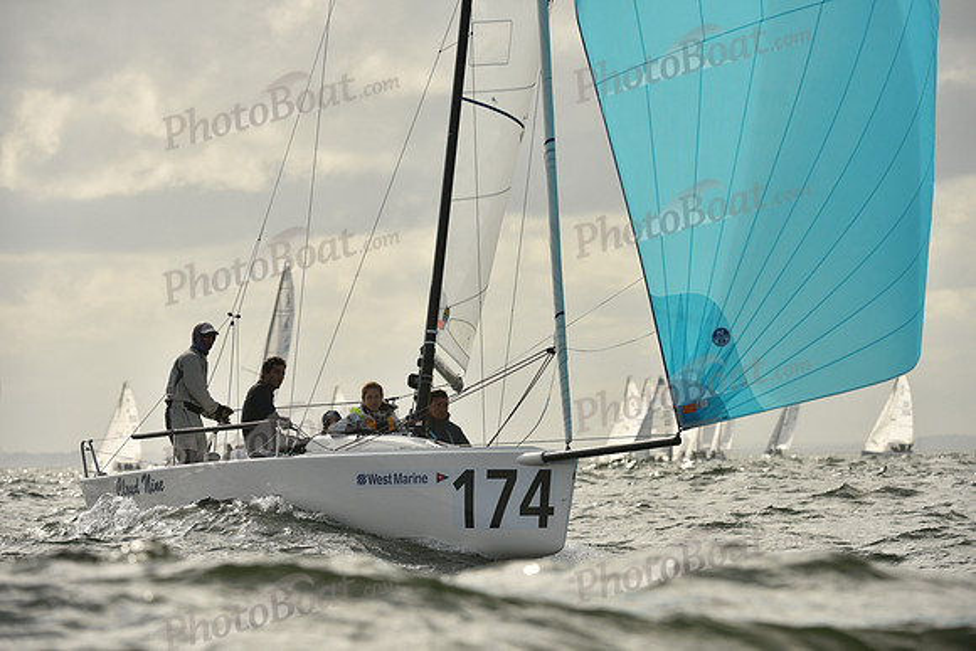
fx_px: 5966
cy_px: 326
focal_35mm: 220
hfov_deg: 9.4
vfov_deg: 6.2
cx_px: 488
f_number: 7.1
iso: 320
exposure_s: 1/2000
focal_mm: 220
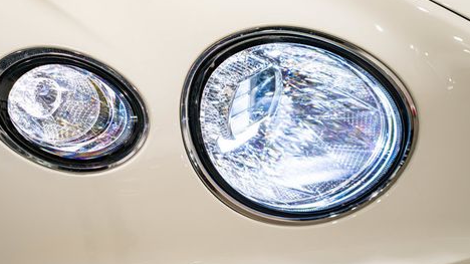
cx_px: 172
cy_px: 129
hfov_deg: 20.1
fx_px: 1321
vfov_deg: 11.4
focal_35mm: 106
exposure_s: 1/125
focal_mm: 74
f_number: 4
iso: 1250
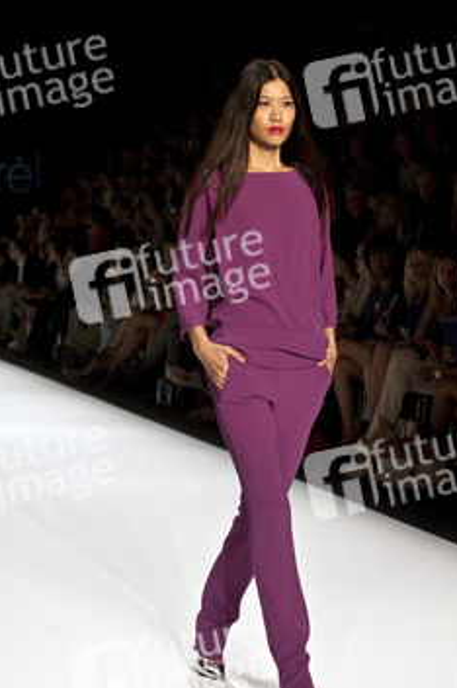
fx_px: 1736
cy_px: 375
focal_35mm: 91
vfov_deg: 22.4
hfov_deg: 15.0
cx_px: 227
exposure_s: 1/250
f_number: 7.1
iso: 1600
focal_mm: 80
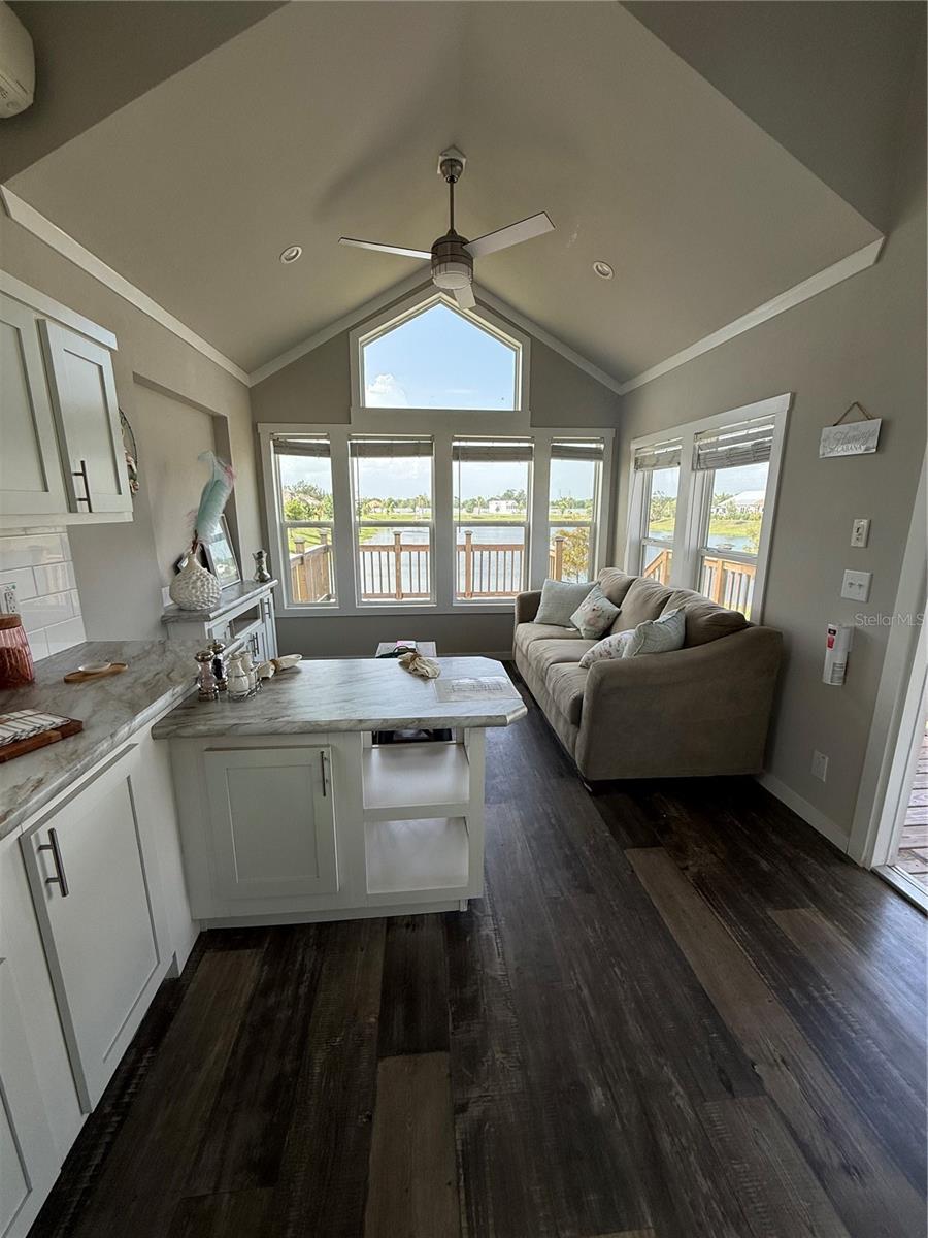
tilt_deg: -12.2
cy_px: 619
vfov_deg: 102.1
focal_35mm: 14
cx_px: 464
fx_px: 500
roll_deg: -0.2
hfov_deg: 85.7
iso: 64
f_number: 2.2
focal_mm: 2.22
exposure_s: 1/502
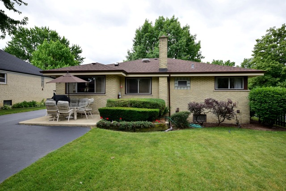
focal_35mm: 21
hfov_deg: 81.2
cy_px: 96
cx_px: 143
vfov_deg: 59.5
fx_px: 167
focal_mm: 14
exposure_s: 1/400
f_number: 10
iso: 500
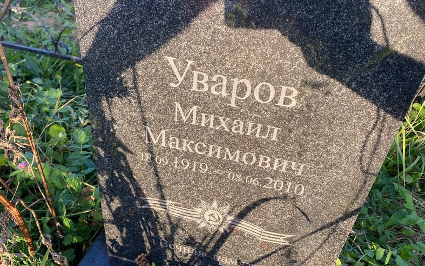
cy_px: 140
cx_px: 210
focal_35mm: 28
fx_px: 324
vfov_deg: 44.5
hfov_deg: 66.5
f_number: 1.8
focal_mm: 4.25
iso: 32
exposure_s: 1/233
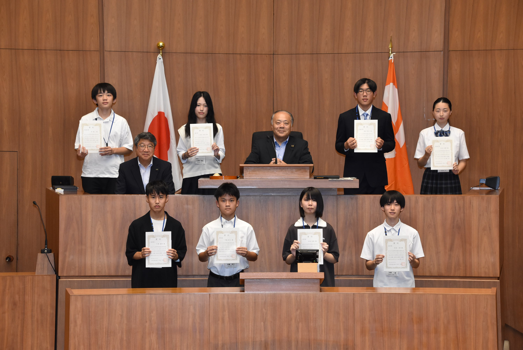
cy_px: 175
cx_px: 262
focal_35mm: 105
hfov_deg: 19.4
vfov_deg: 13.1
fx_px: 1527
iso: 1600
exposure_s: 1/60
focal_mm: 70
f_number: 8
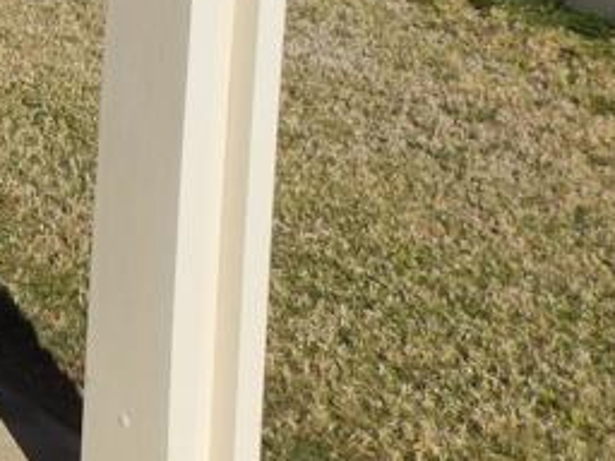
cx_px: -478
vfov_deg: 13.9
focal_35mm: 92
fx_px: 1635
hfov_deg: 17.5
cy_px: -418
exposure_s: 1/800
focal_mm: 4.1
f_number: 6
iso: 125
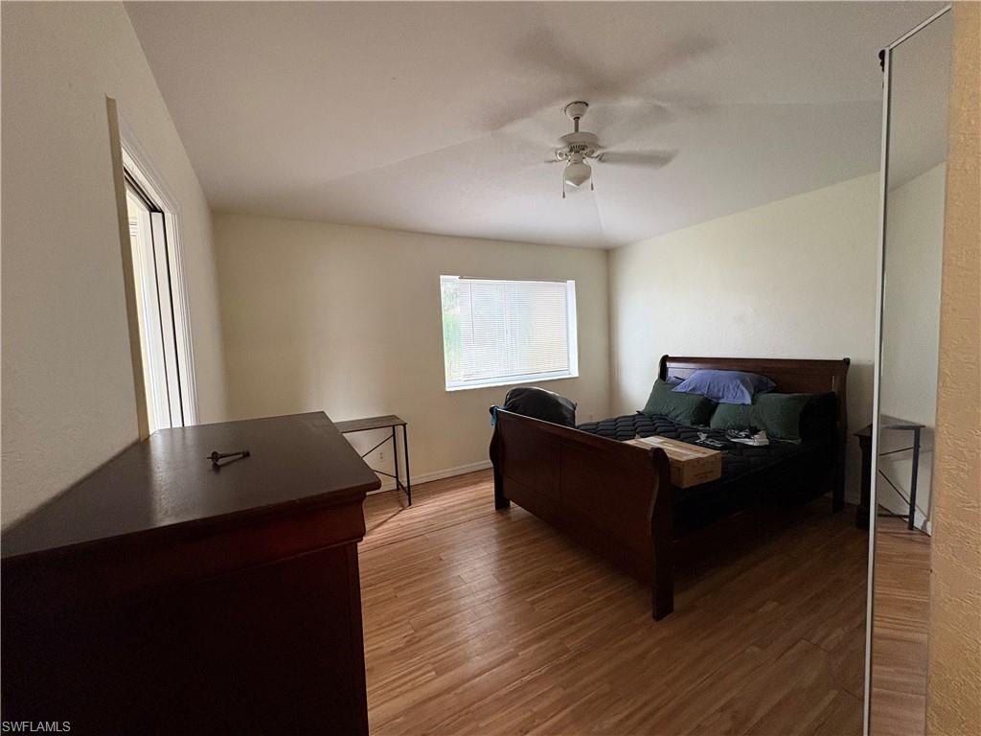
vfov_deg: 85.7
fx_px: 397
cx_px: 490
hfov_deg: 102.1
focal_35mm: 14
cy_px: 368
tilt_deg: -4.0
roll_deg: +3.0
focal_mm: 2.22
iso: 320
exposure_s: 1/60
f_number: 2.2
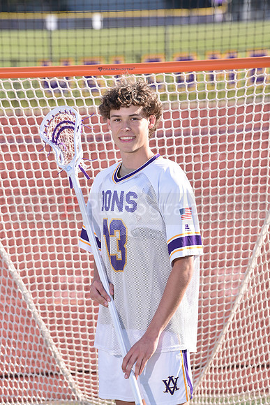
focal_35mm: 165
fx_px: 1855
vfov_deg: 12.4
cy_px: 202
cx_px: 135
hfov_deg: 8.3
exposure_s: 1/250
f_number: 5.6
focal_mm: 165
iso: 125
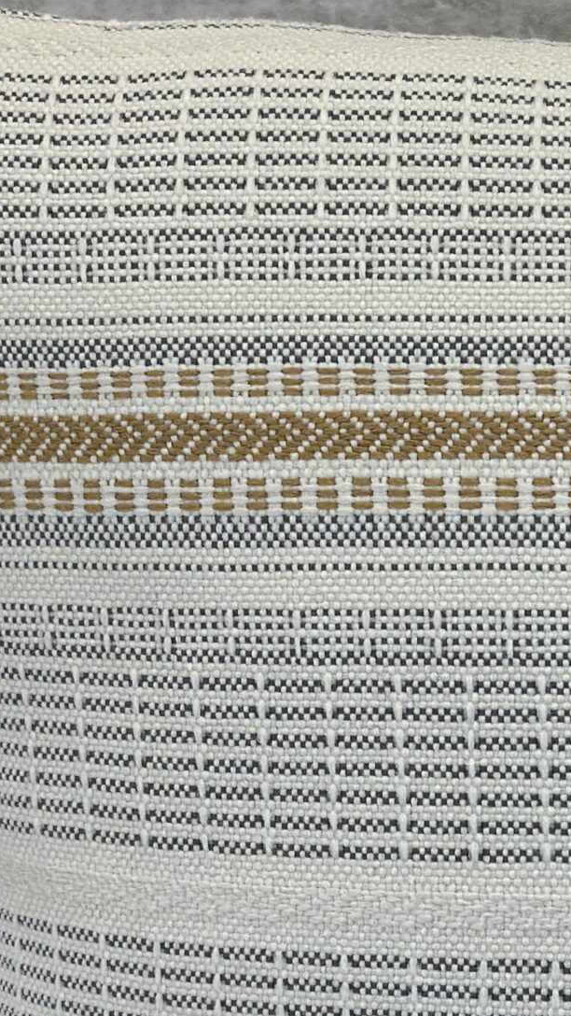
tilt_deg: -14.2
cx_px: 484
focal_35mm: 123
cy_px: 656
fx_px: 3311
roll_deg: +0.9
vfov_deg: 17.4
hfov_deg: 9.8
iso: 80
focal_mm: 6.86
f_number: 1.78
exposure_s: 1/317
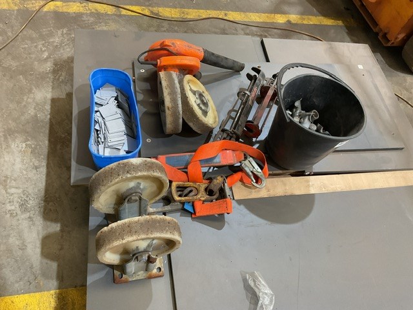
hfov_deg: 61.7
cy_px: 155
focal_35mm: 29
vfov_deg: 48.2
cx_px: 206
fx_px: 346
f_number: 1.8
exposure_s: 1/60
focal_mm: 3
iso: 200
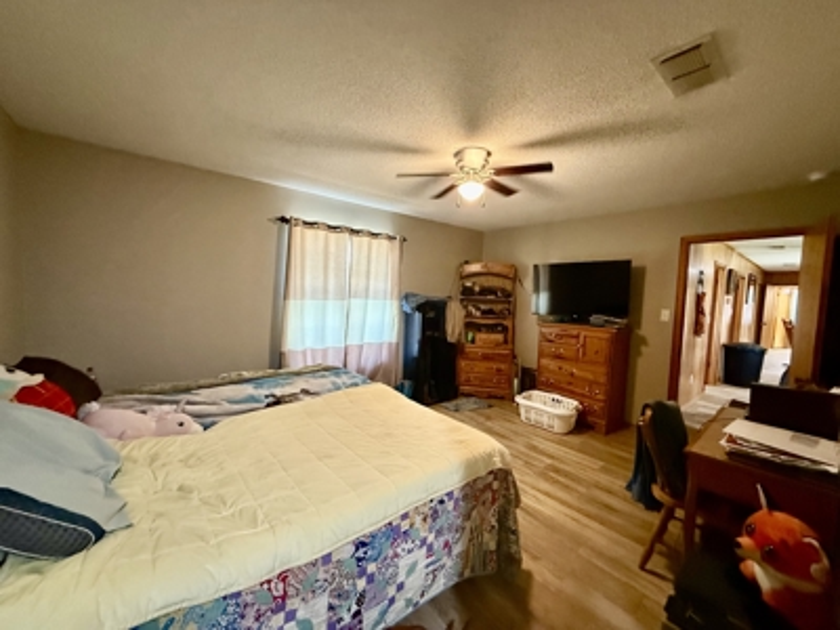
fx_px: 340
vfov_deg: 85.7
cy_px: 315
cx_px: 420
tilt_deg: -4.0
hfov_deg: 102.1
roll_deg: -2.1
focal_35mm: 14
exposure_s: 1/60
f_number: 2.2
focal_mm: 2.22
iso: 640
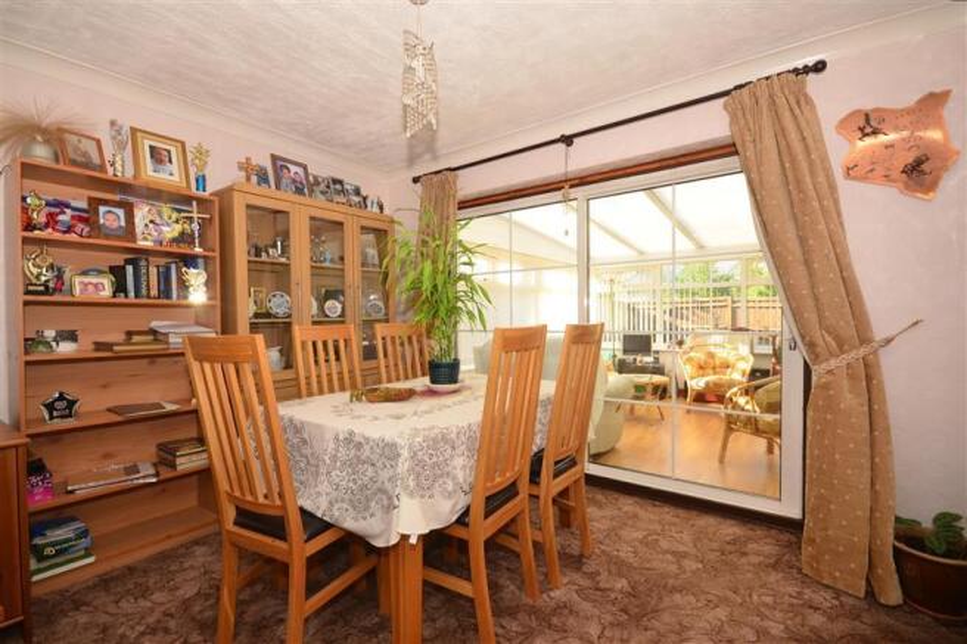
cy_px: 322
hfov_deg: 100.4
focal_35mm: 15
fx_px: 403
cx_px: 484
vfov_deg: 77.3
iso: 200
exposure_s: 1/40
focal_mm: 10
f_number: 7.1
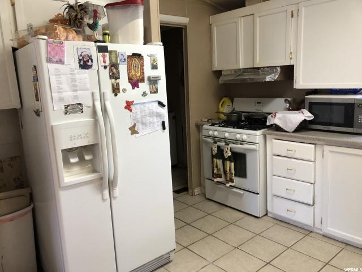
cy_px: 136
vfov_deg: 49.7
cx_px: 181
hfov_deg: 63.4
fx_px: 293
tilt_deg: -9.7
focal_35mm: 28
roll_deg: +3.6
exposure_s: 1/15
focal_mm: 3.99
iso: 40
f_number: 1.8
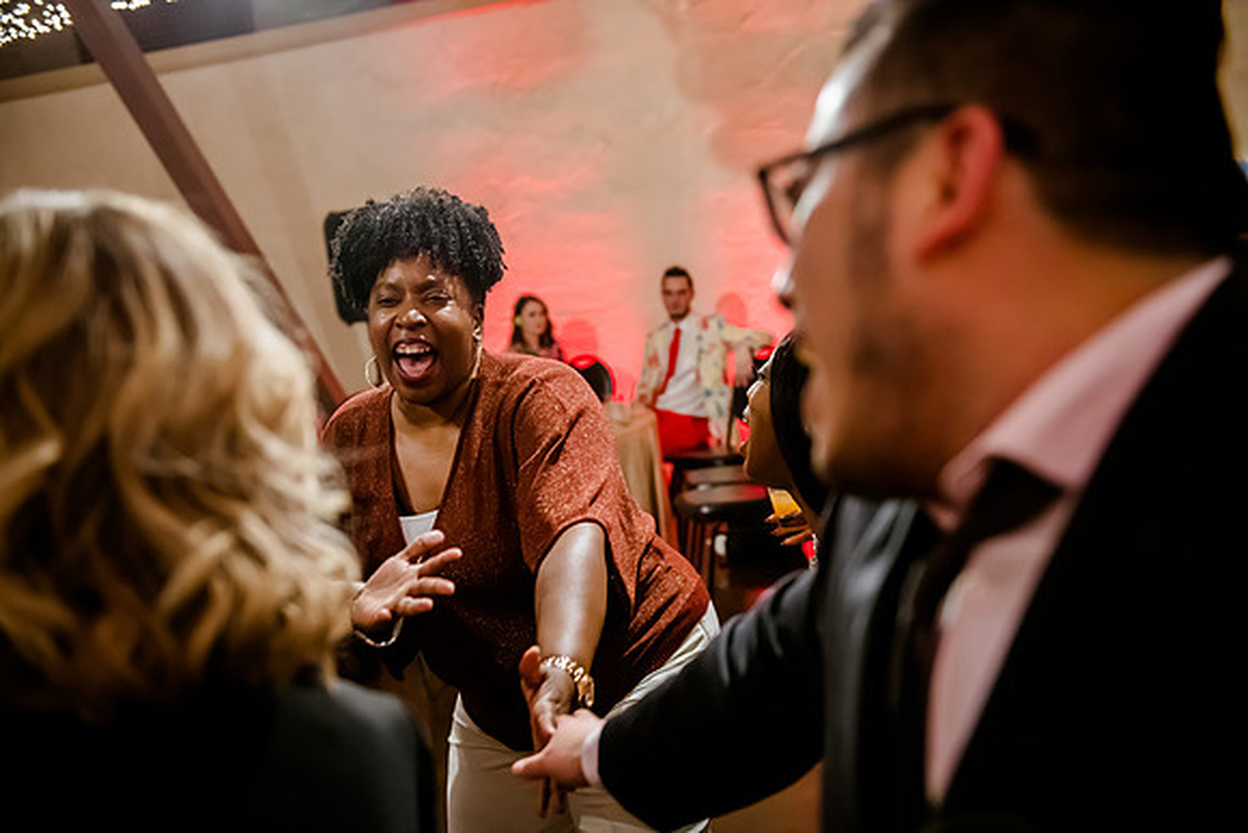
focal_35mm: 38
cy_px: 416
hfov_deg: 50.7
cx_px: 624
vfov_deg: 35.1
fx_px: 1318
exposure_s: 1/100
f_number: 2.8
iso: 5000
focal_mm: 38
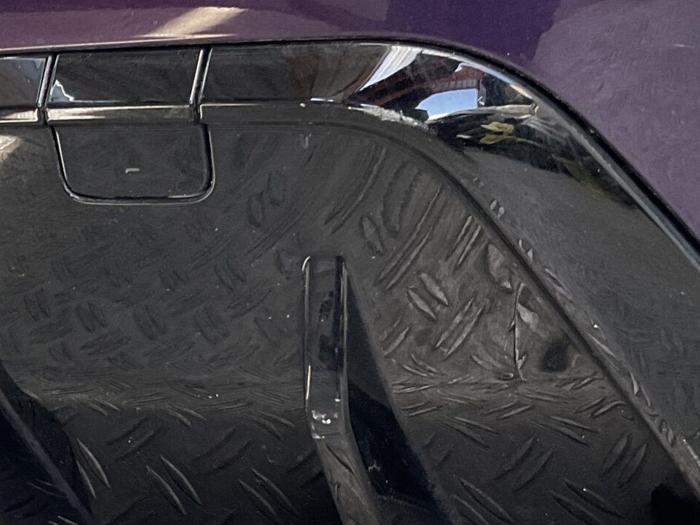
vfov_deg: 18.9
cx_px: -44
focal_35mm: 78
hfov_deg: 23.7
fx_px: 1577
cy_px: 285
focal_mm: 3
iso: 40
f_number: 1.8
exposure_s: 1/100
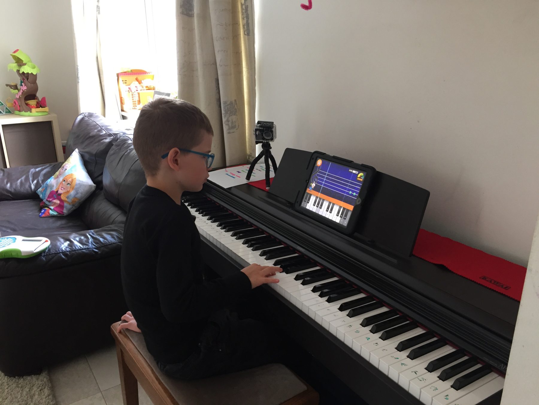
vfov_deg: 48.2
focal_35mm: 29
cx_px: 270
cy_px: 202
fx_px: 452
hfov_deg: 61.7
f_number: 2.2
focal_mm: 4.15
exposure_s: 1/33
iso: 125
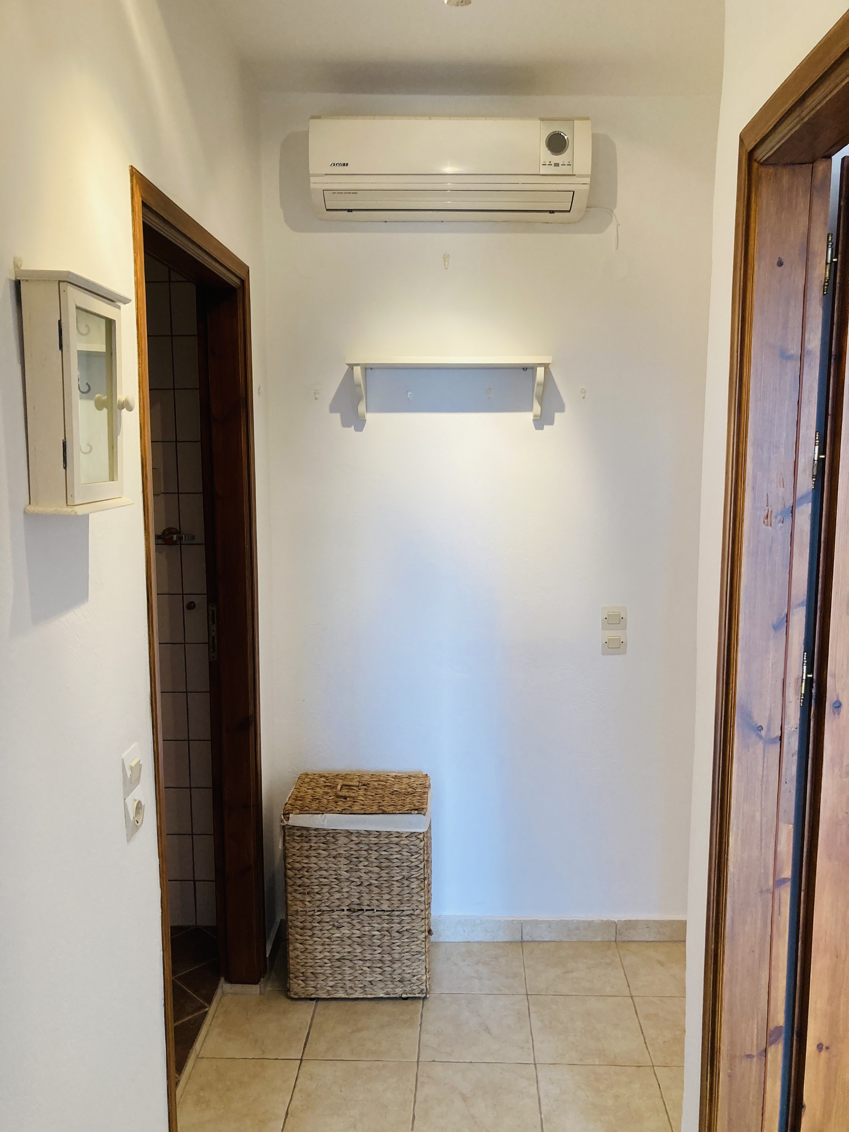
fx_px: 916
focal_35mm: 28
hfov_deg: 49.7
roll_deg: -0.2
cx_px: 424
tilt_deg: -7.4
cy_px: 566
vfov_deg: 63.4
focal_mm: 3.99
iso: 100
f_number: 1.8
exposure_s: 1/50
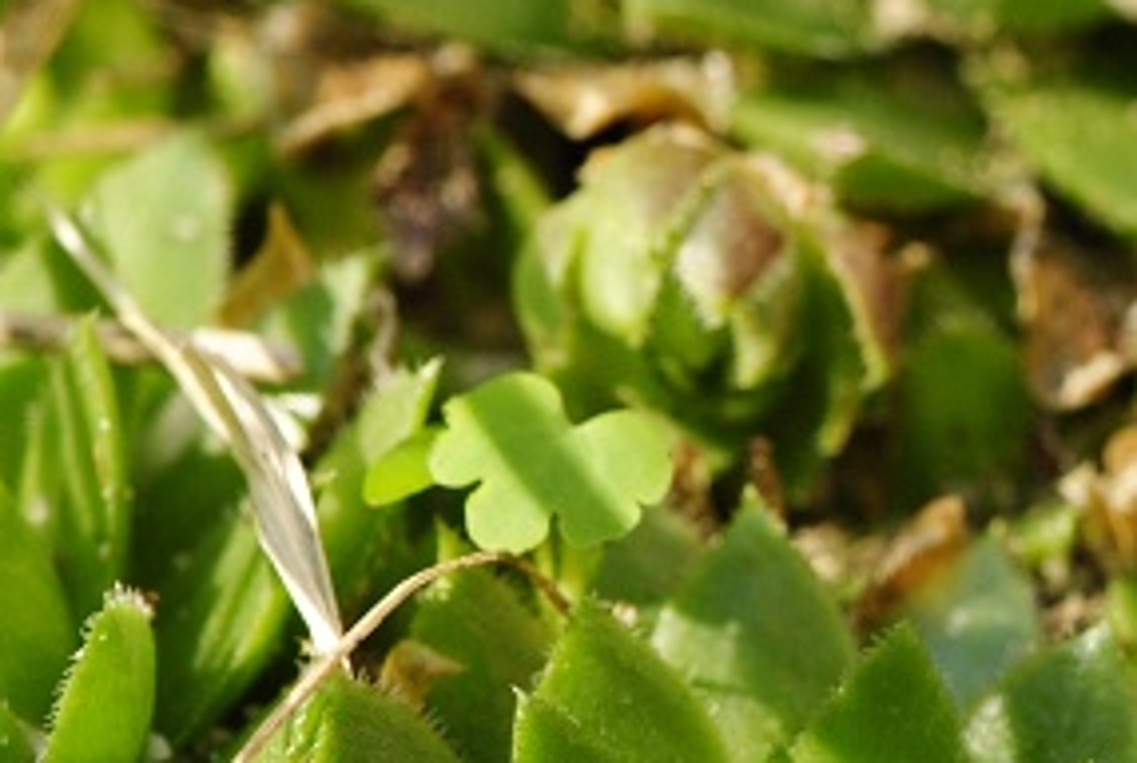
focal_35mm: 356
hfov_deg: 5.7
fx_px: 11280
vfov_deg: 3.9
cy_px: 850
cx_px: 1372
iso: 400
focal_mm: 85
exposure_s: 1/80
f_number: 8
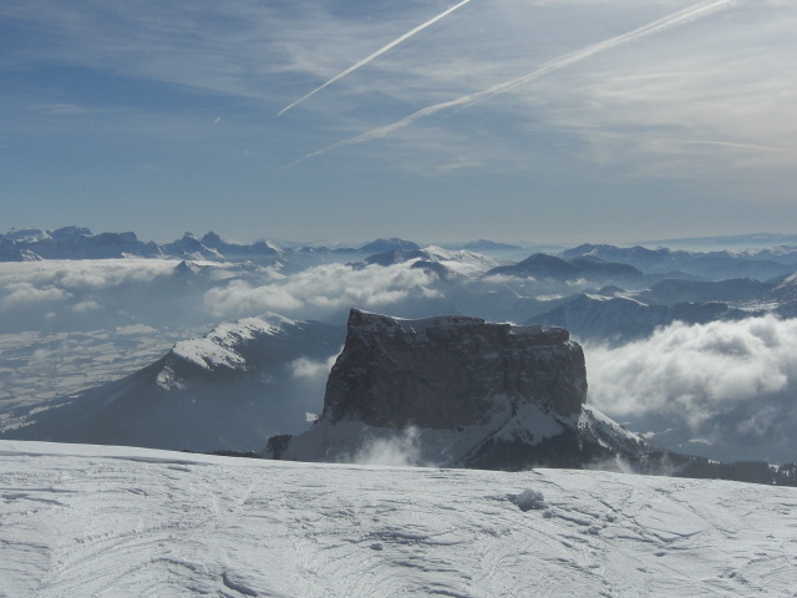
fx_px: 875
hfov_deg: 49.0
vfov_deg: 37.7
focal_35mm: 38
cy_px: 299
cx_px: 398
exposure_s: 1/1000
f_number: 8
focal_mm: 7.9
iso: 80
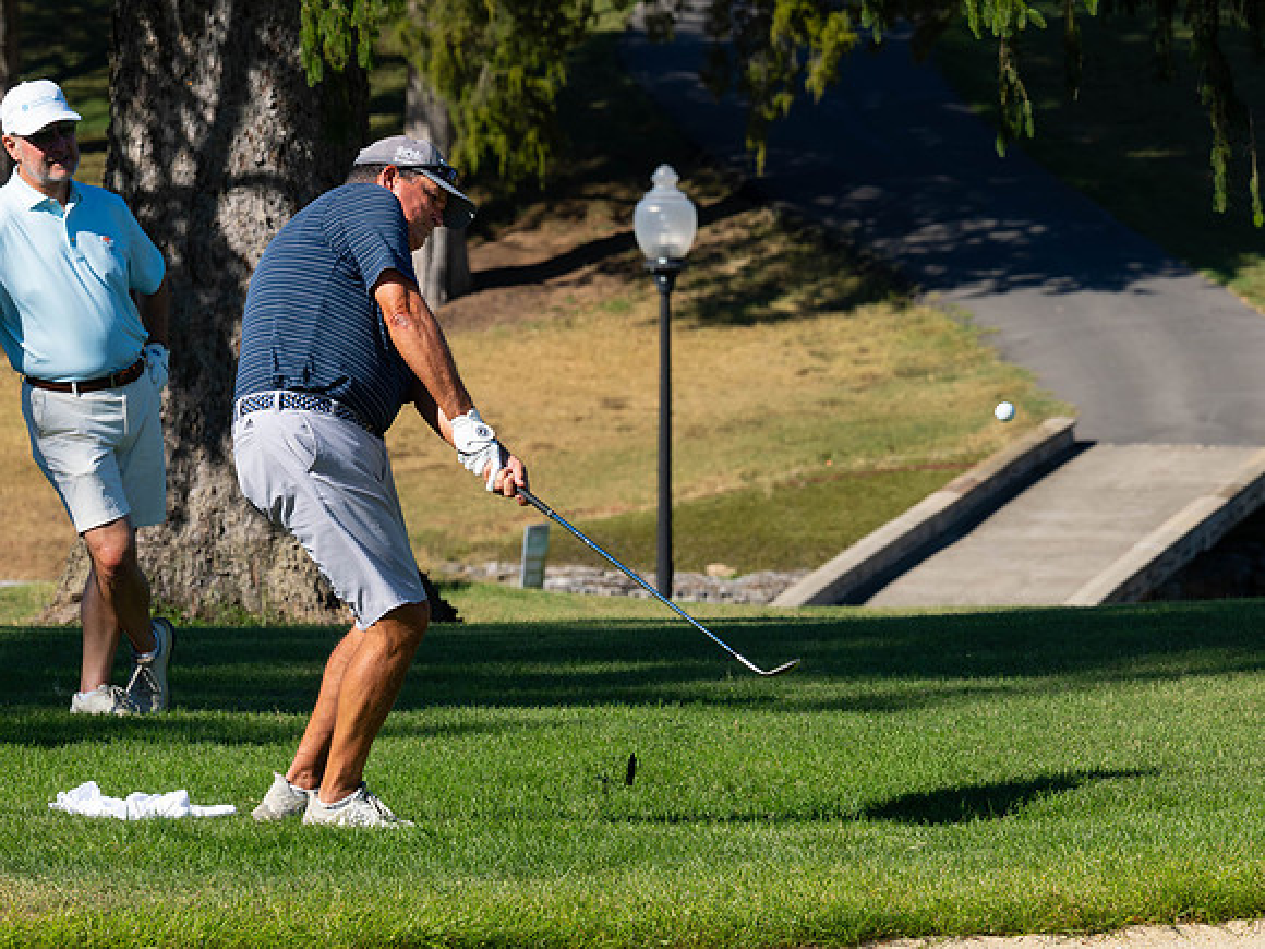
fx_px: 12023
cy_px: 474
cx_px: 632
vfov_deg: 4.5
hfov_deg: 6.0
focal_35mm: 329
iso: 1250
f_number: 9
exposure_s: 1/2000
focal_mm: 164
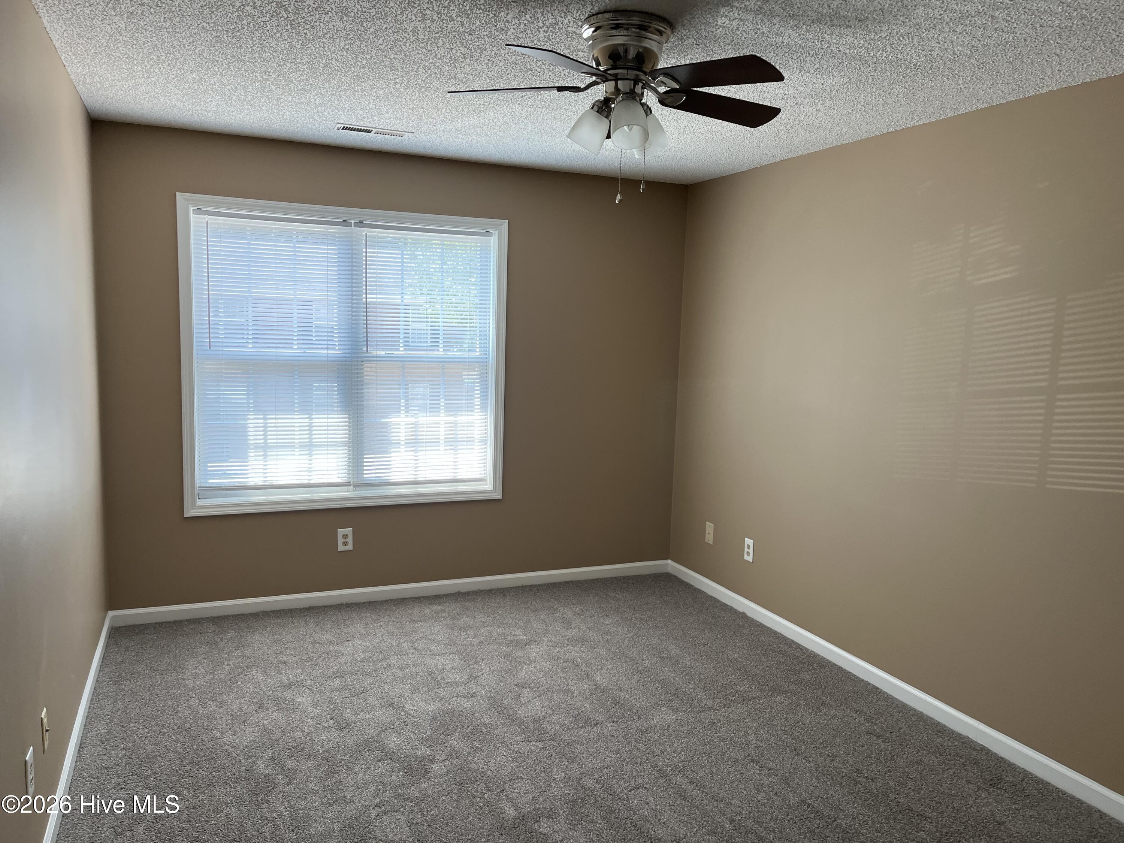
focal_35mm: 26
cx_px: 562
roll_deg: -1.8
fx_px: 844
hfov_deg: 67.3
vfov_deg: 53.1
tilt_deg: -6.4
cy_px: 422
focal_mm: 5.1
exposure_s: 1/121
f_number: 1.6
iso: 80
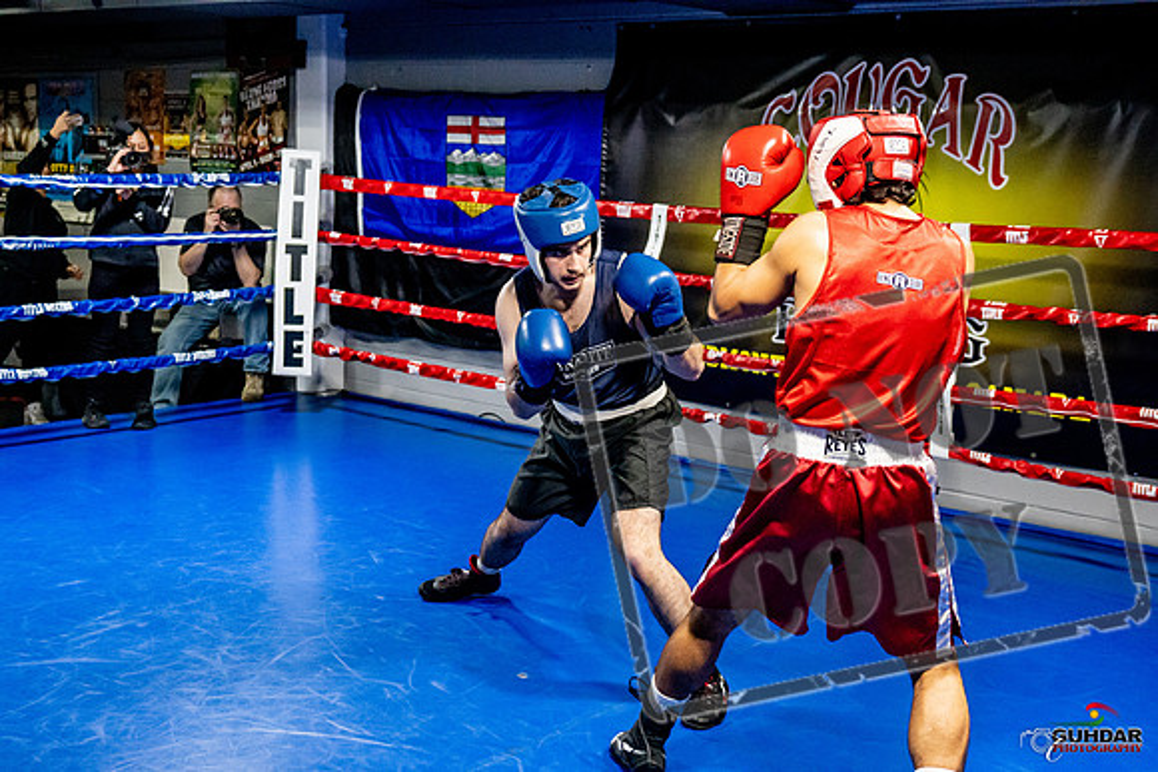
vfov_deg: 29.9
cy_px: 386
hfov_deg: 43.6
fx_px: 1448
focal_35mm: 45
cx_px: 579
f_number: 2.8
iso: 5000
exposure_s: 1/800
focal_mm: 30
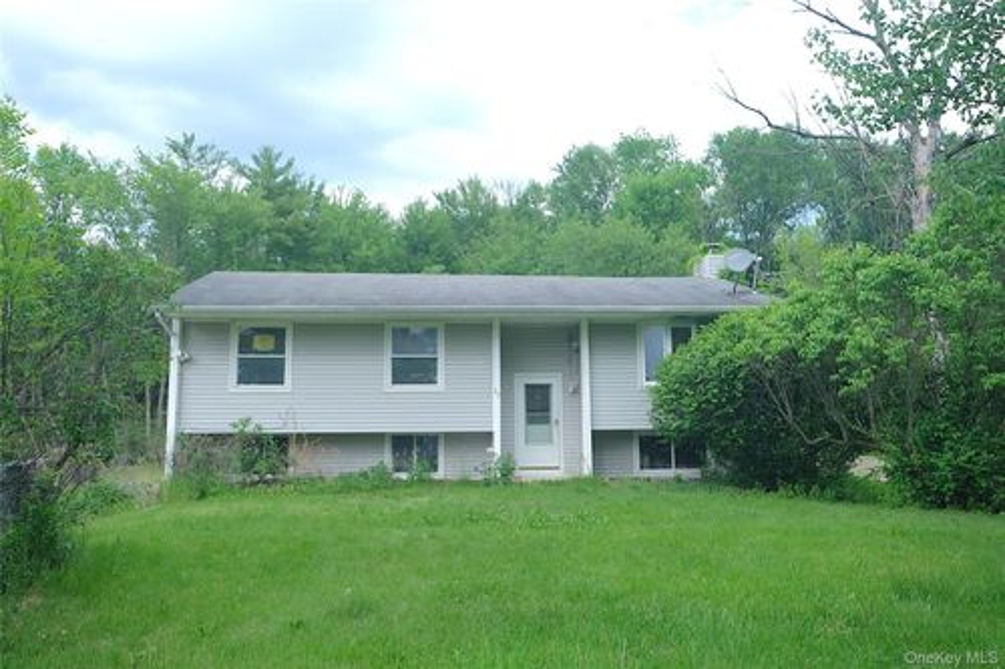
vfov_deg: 44.9
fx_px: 809
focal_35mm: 29
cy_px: 334
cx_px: 502
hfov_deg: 63.7
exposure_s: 1/450
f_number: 4
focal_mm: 19.1
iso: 160
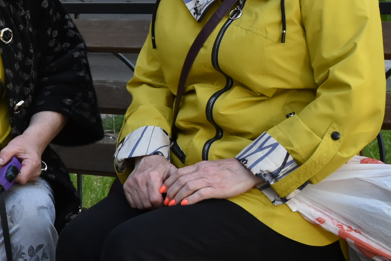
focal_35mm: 151
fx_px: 1640
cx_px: -113
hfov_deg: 13.1
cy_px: 82
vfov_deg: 9.1
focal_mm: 28
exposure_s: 1/400
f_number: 8
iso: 800
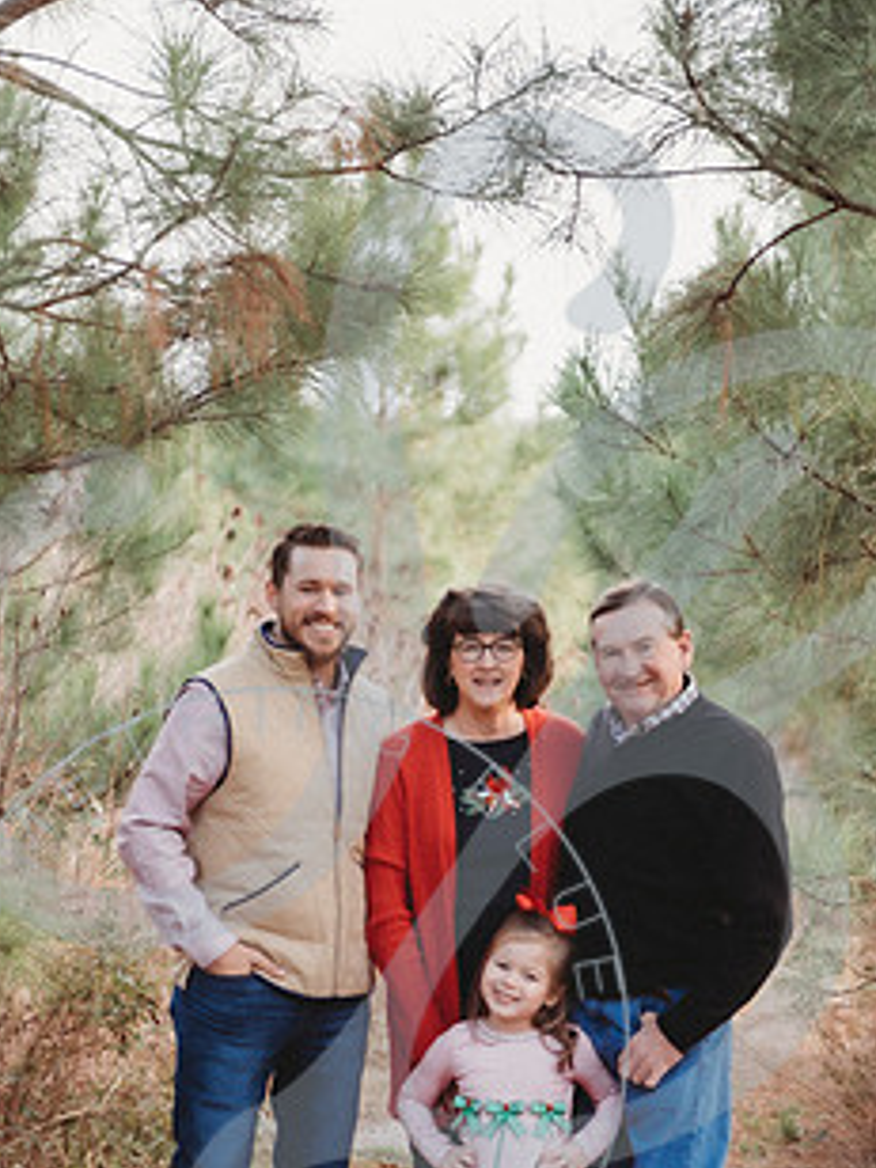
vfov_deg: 22.4
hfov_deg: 17.0
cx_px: 447
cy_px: 751
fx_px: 2936
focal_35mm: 87
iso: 500
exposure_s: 1/160
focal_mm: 62
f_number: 2.8
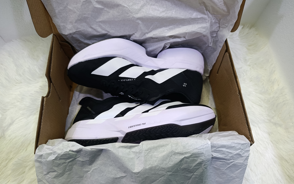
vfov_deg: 49.3
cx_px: 146
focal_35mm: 25
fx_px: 200
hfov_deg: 72.5
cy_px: 96
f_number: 1.65
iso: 685
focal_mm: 6.11
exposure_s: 1/100
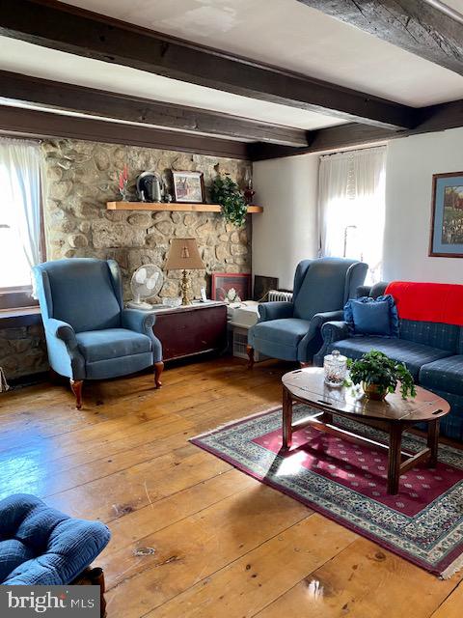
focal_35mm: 26
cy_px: 309
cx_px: 232
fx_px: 464
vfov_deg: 67.3
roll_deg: -0.3
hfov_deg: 53.1
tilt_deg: -8.2
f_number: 1.8
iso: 250
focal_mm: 4.25
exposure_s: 1/60
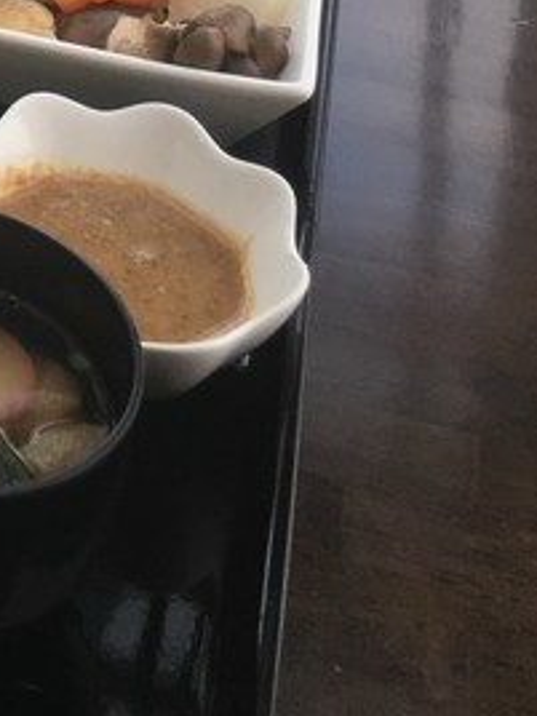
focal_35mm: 111
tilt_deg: -20.6
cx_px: -385
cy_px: -561
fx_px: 2296
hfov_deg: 12.4
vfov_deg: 15.4
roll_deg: -0.9
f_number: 2.2
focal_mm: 4.15
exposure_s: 1/264
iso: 25
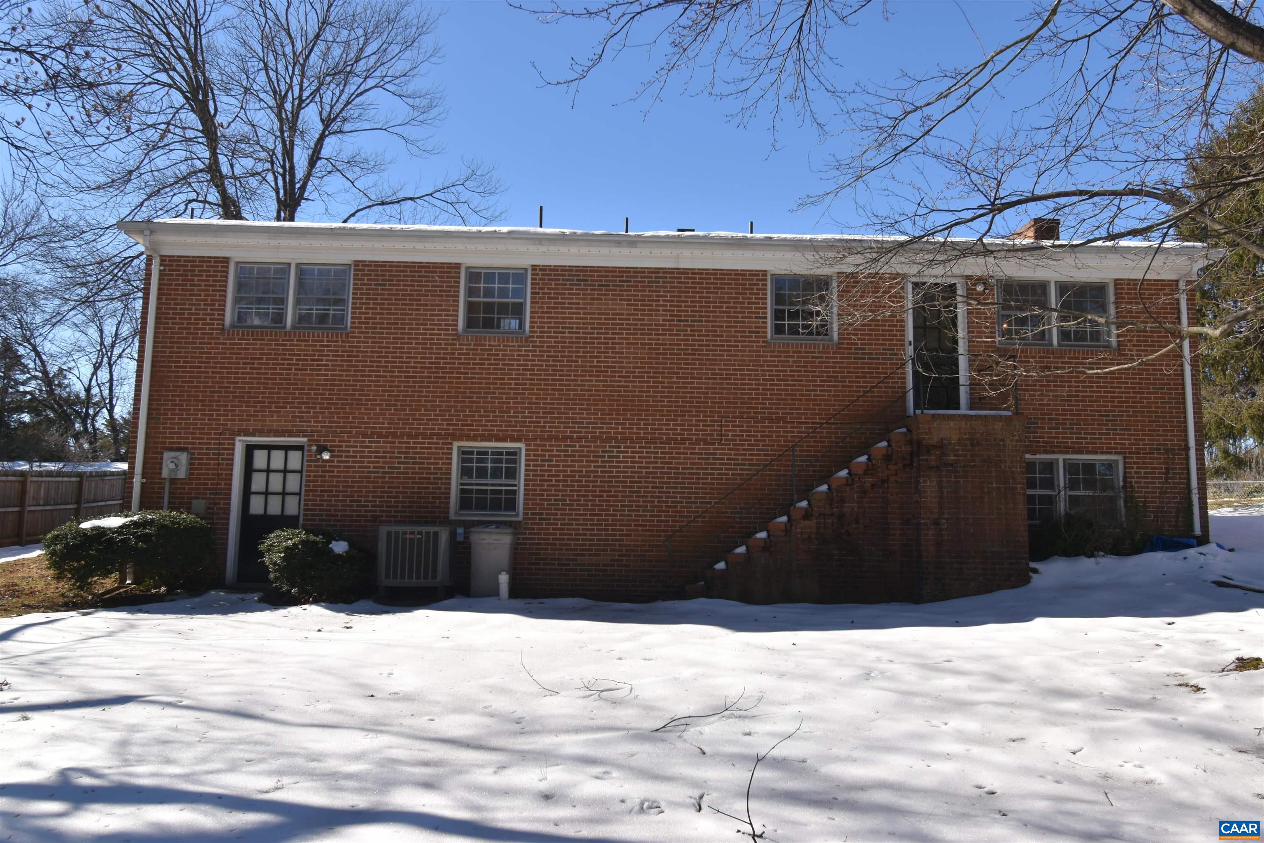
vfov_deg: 47.9
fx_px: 948
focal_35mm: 27
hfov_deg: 67.4
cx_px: 632
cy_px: 422
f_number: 9
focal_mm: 18
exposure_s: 1/200
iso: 100
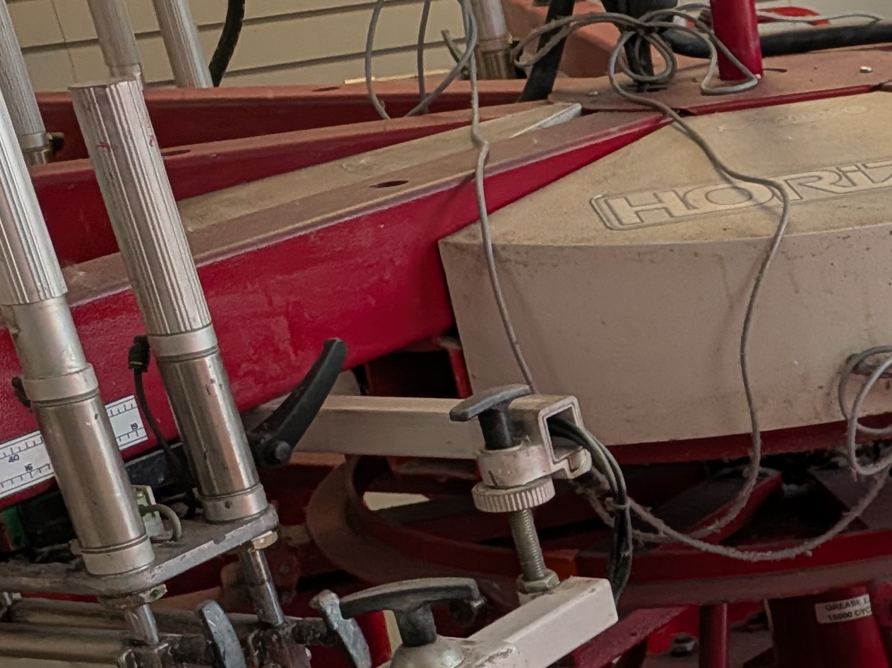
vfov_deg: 18.7
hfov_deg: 21.7
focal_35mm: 76
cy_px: 721
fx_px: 1958
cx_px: 1317
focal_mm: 4.53
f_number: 1.7
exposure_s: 1/803
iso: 320
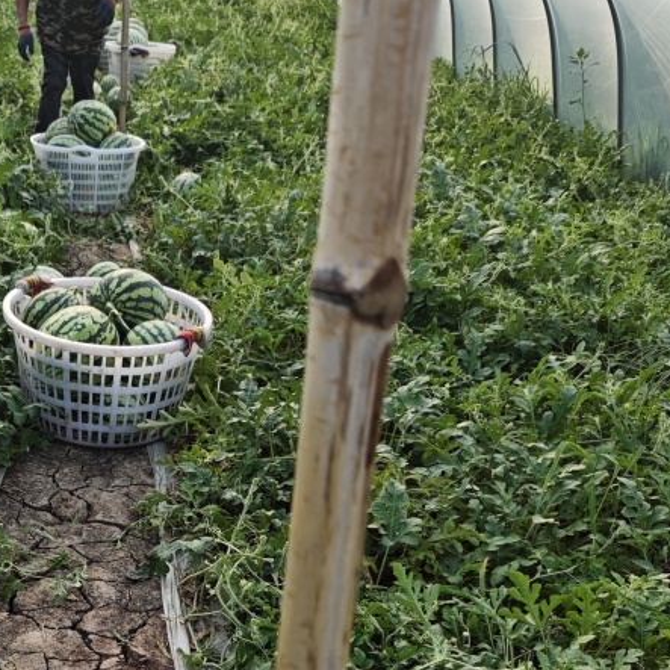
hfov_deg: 33.8
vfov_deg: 32.5
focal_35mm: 49
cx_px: 148
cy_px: 631
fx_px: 1073
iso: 50
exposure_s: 1/1226
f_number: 1.44
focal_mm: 6.68
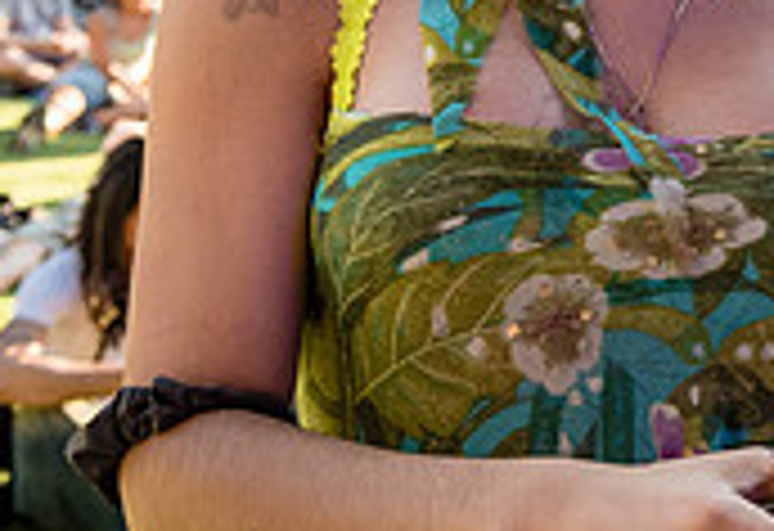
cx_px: 1353
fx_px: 2863
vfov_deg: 10.3
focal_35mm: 132
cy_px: -179
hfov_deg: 13.9
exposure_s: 1/800
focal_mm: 34
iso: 1000
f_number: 4.5
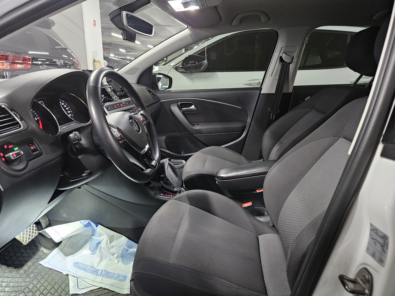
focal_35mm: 23
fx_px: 262
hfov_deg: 73.9
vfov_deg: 58.9
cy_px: 148
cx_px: 198
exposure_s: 1/25
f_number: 1.8
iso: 1000
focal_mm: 5.4
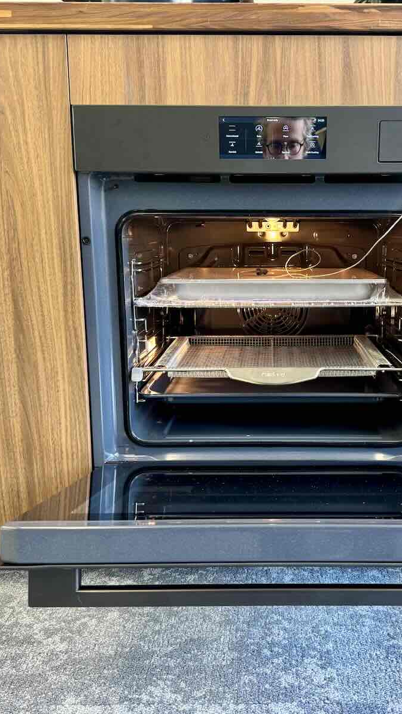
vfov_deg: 56.6
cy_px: 358
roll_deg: +1.8
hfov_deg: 33.4
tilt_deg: -9.4
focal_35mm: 35
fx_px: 663
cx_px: 272
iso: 160
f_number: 1.78
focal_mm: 6.76
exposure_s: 1/61
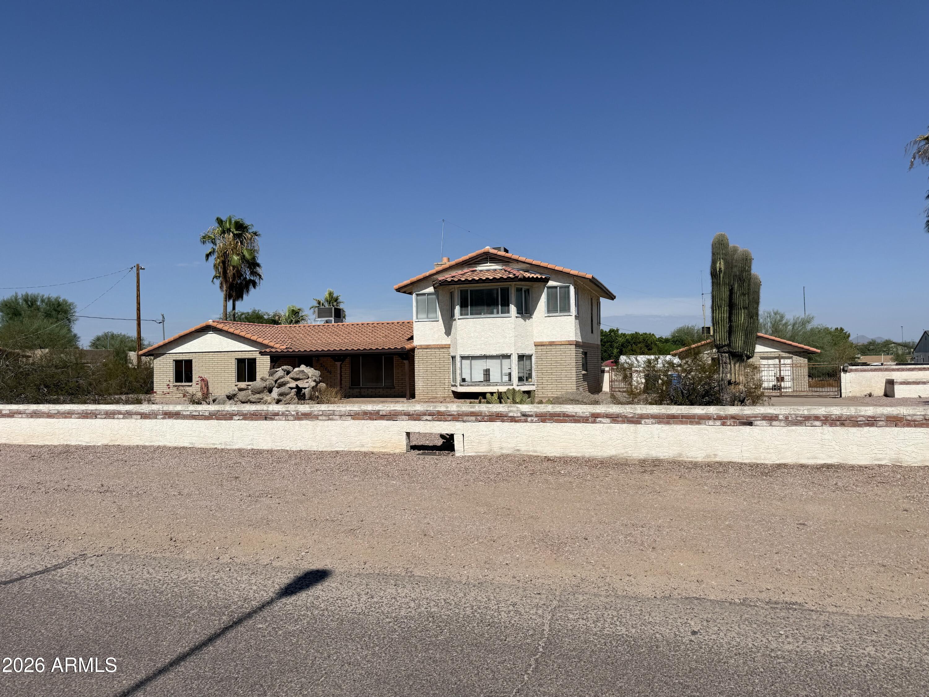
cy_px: 348
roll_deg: +0.0
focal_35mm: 24
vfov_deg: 56.8
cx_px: 464
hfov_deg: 71.6
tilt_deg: +2.8
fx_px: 644
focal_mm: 6.76
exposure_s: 1/11905
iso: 80
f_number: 1.78
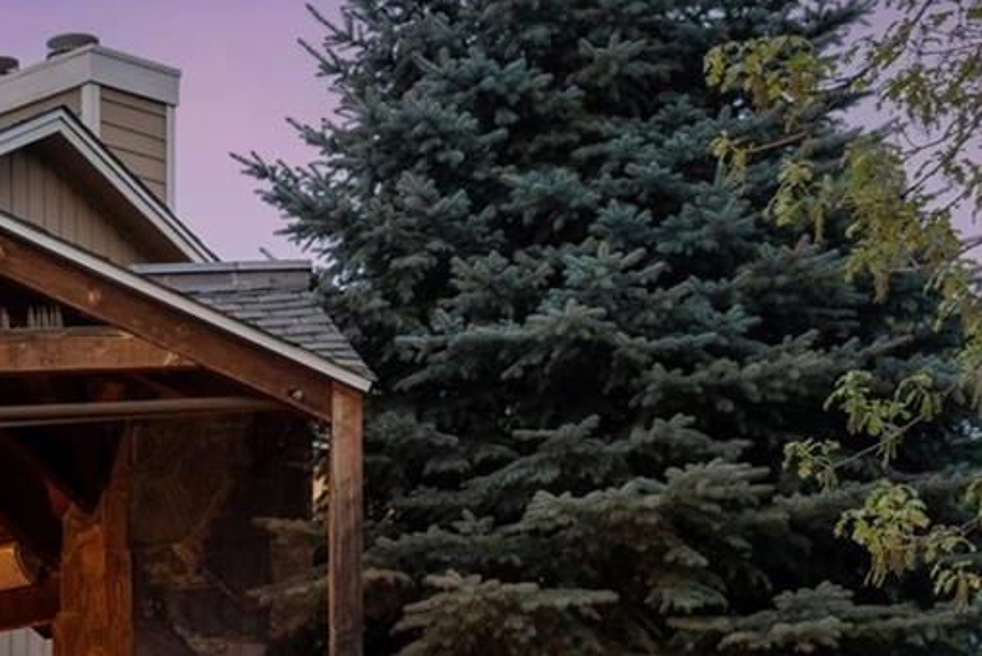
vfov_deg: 12.7
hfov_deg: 17.3
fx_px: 2919
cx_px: -470
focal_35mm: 107
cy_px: 639
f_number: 8
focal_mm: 34
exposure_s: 1/2.5
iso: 400
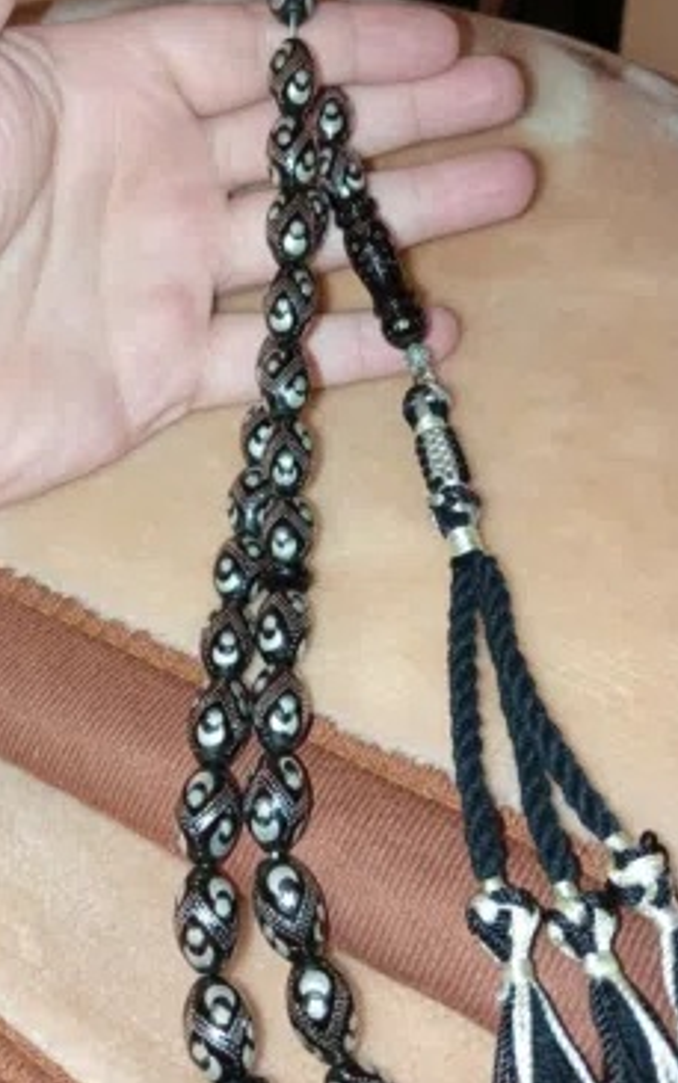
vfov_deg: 62.9
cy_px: 518
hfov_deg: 41.5
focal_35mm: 30
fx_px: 886
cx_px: 249
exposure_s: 1/33.3
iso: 264
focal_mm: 3.96
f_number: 1.8
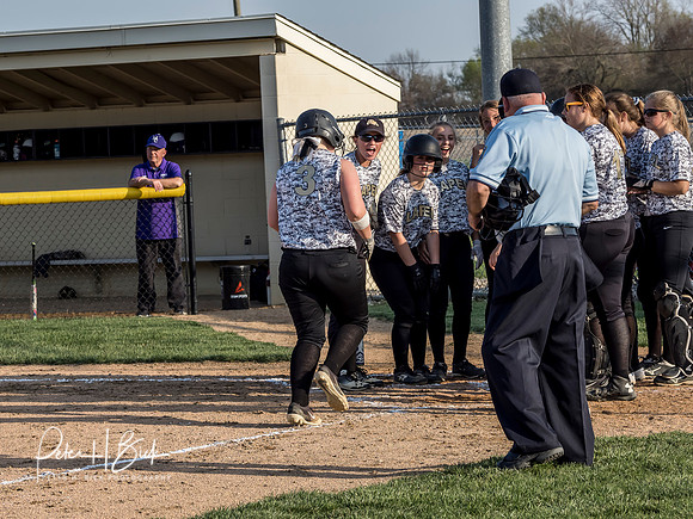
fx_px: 3523
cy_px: 260
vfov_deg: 8.4
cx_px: 346
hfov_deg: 11.2
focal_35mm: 176
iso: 400
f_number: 6.3
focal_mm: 88
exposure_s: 1/1000
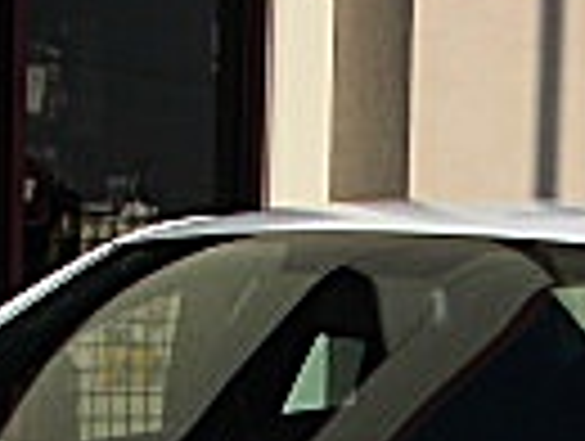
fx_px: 2997
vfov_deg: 8.0
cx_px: 450
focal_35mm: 177
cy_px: 873
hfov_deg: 11.1
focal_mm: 6.3
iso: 50
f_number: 7.9
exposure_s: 1/250
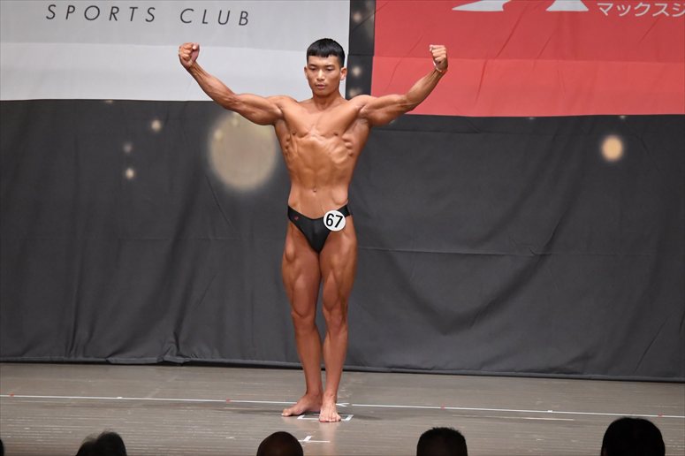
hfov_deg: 10.2
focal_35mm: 202
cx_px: 342
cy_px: 228
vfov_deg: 6.8
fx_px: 3842
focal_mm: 135
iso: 6400
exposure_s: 1/400
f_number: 5.6
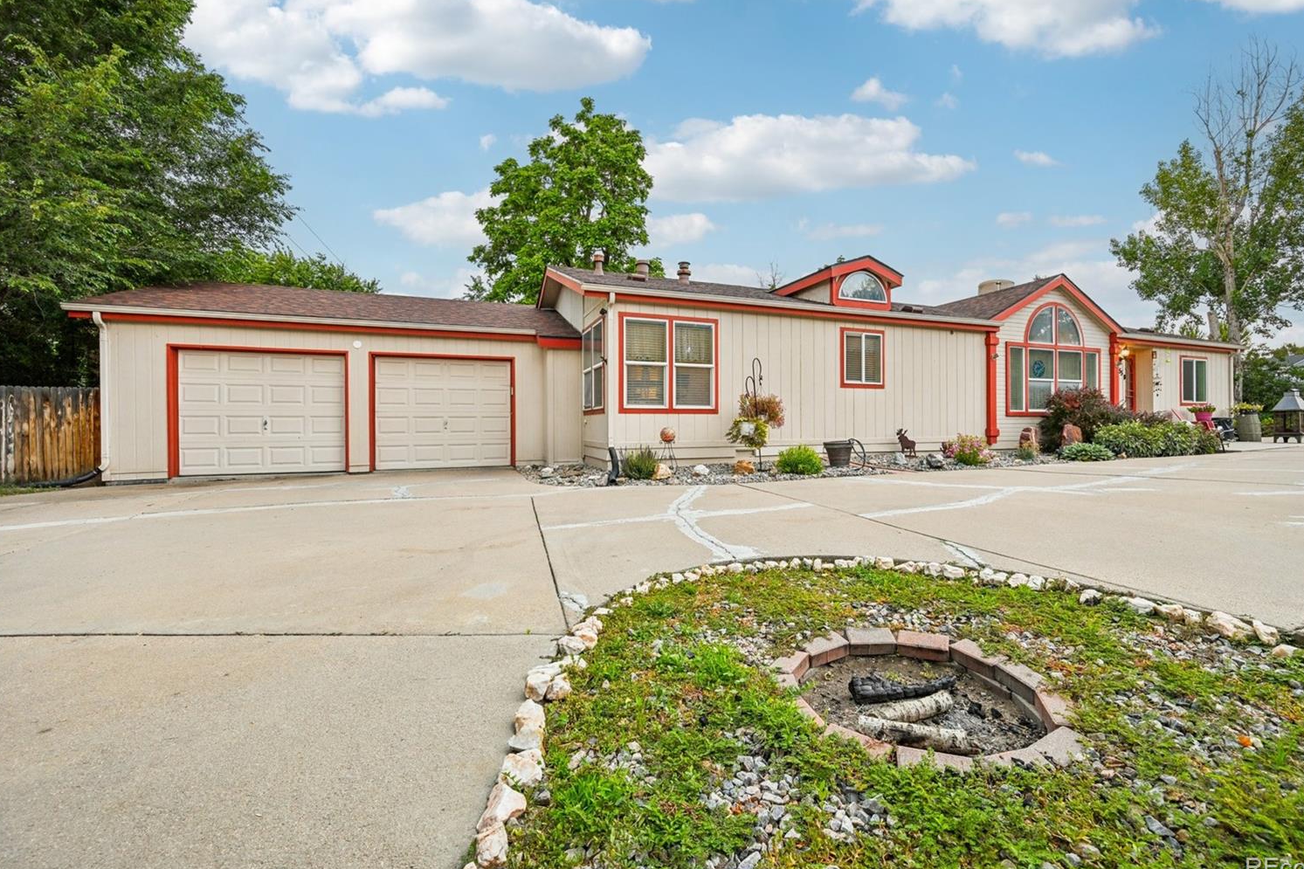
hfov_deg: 100.3
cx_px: 688
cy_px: 420
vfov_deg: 77.3
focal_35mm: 15
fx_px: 543
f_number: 8
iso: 80
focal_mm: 14
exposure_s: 1/15
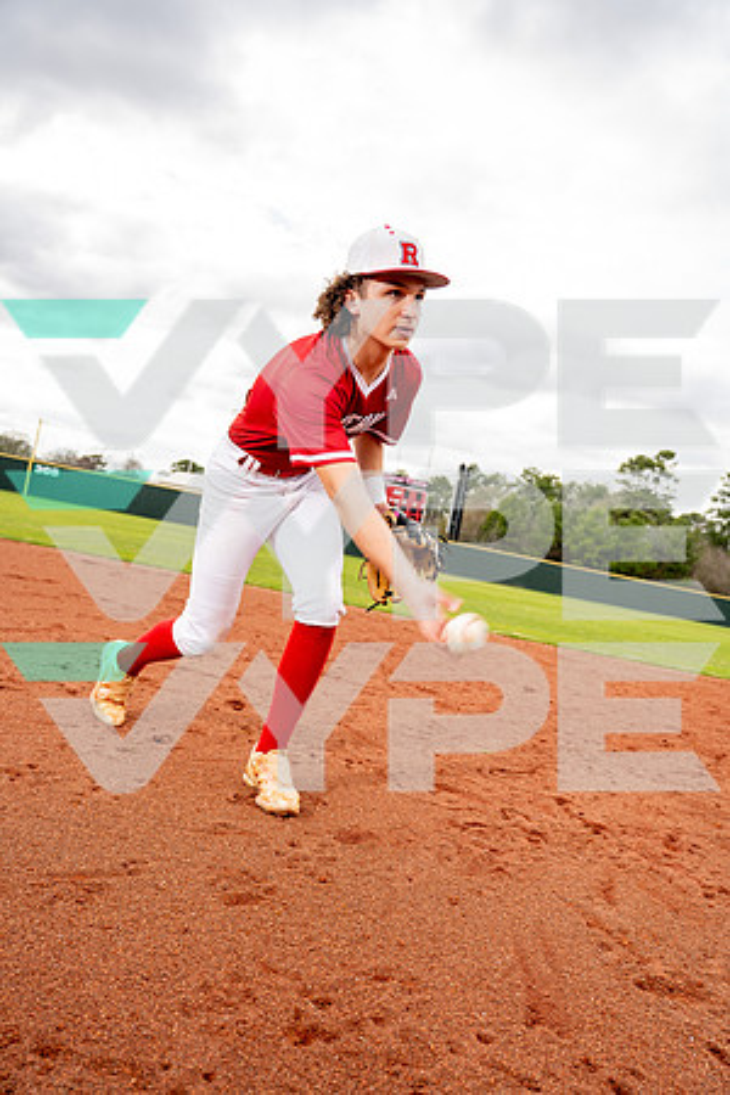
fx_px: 852
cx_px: 365
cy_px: 548
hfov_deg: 46.4
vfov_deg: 65.5
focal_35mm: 28
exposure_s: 1/250
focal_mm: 28
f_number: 4
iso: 100
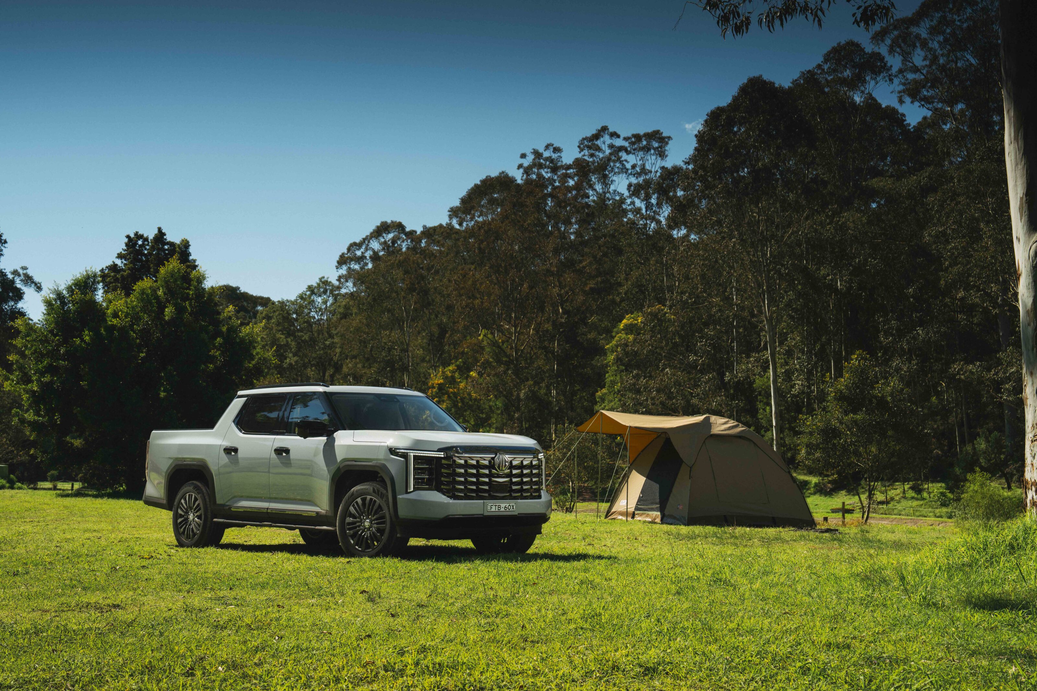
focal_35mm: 56
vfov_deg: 24.2
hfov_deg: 35.6
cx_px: 518
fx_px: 1613
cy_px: 346
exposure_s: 1/80
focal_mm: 56
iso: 100
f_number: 7.1
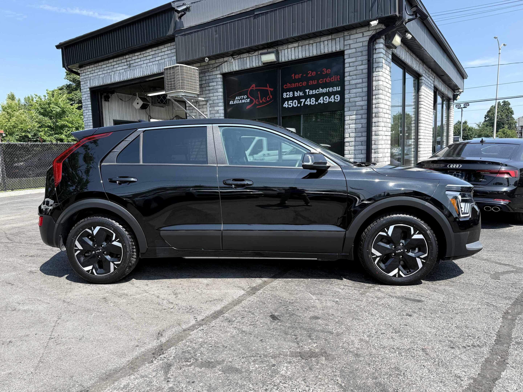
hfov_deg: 71.6
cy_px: 196
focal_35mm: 24
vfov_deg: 56.8
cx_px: 262
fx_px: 363
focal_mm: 6.76
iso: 80
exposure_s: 1/1812
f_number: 1.78
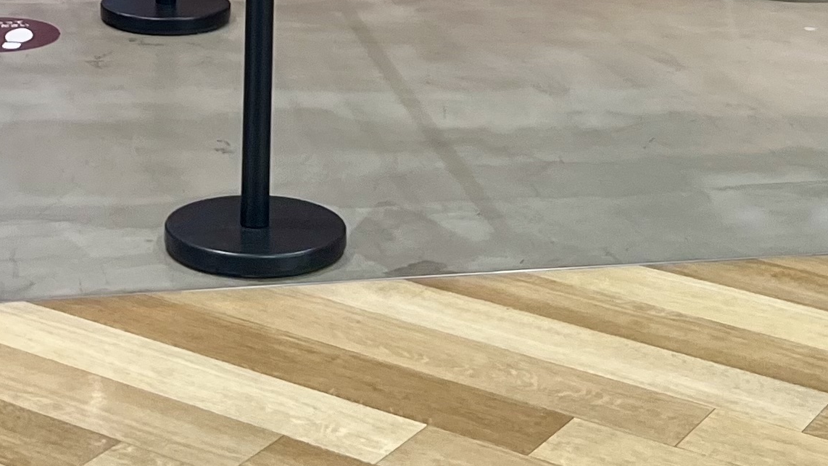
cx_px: 205
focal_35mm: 100
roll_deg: -1.1
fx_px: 2195
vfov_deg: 10.7
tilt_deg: -0.7
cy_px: -579
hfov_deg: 21.2
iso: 80
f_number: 1.5
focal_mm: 5.7
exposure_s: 1/100
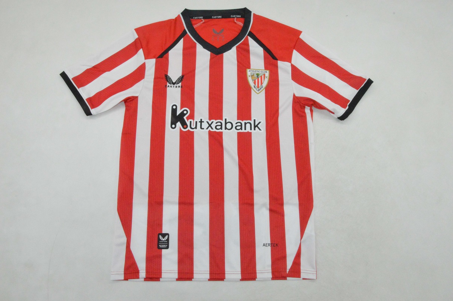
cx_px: 226
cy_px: 150
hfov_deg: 59.5
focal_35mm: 32
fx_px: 396
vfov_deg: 41.6
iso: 6400
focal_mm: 21
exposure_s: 1/200
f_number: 25
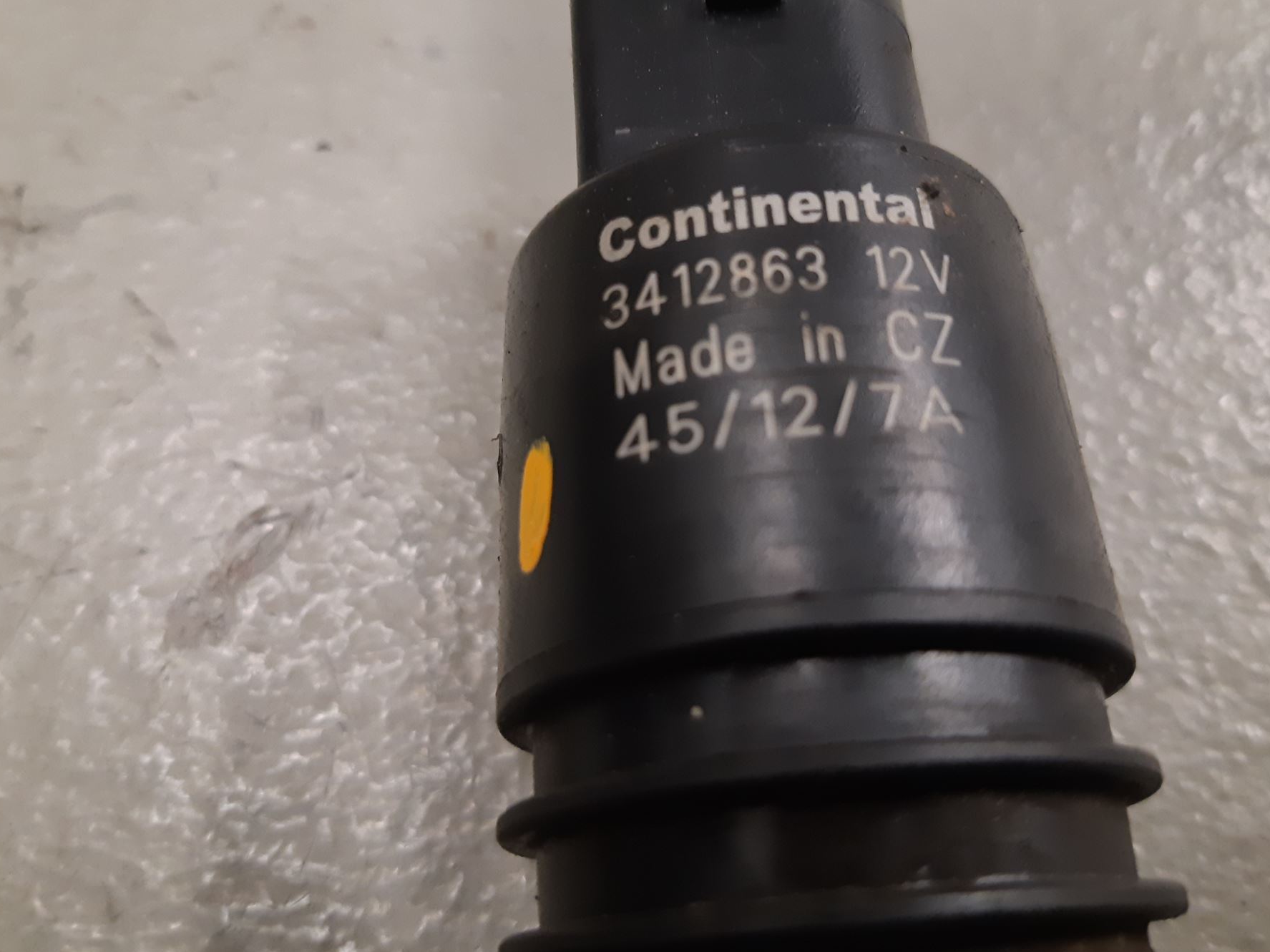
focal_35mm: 30
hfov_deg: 60.0
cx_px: 644
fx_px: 1101
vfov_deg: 46.7
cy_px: 423
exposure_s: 1/25
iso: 200
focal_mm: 3.93
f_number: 1.7
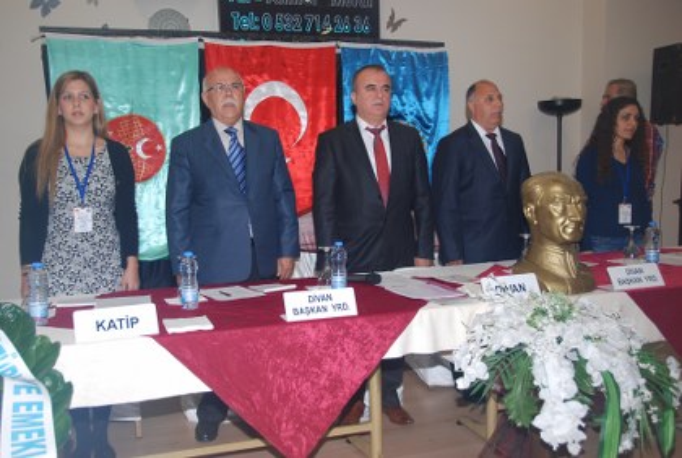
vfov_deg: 37.0
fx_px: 683
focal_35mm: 36
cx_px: 341
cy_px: 229
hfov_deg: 53.0
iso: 200
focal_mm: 24
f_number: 4
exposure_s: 1/60
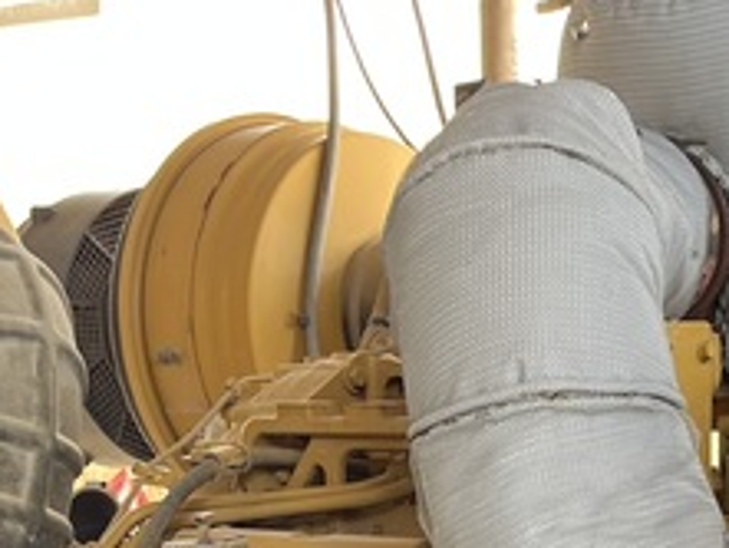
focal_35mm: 94
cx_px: 564
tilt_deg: -15.0
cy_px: 924
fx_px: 1981
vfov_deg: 14.3
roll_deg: +1.3
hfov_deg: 20.7
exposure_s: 1/121
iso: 80
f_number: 1.6
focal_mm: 5.1
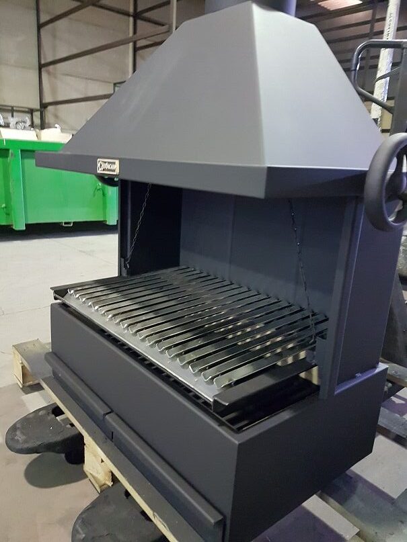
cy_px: 271
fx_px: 408
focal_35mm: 26
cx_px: 204
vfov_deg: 67.3
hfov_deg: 53.1
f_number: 1.7
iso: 500
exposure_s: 1/10
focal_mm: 4.2
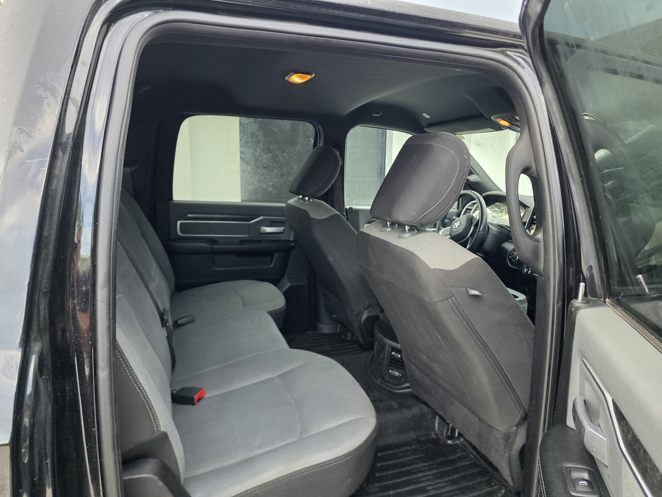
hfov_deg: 73.9
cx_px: 331
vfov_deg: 58.9
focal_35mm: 23
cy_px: 248
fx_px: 440
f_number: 1.7
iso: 200
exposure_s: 1/120
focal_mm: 6.3
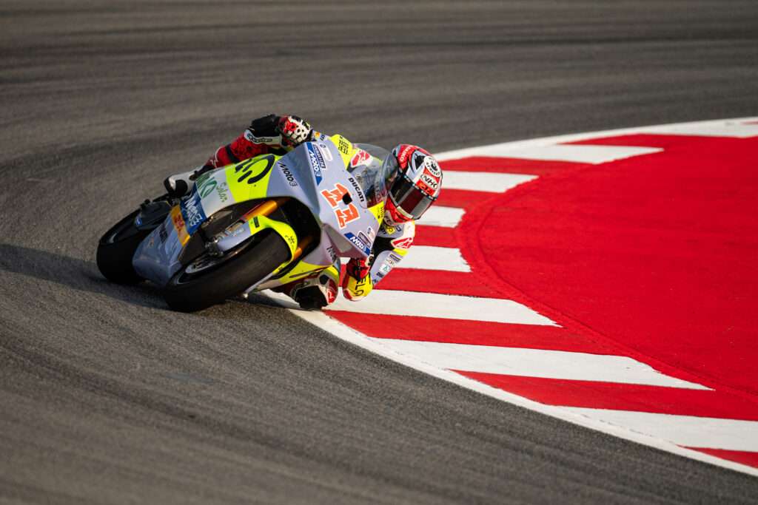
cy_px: 237
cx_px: 310
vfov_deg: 2.6
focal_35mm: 524
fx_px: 11030
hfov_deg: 3.9
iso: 200
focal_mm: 400
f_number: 5
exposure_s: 1/1250
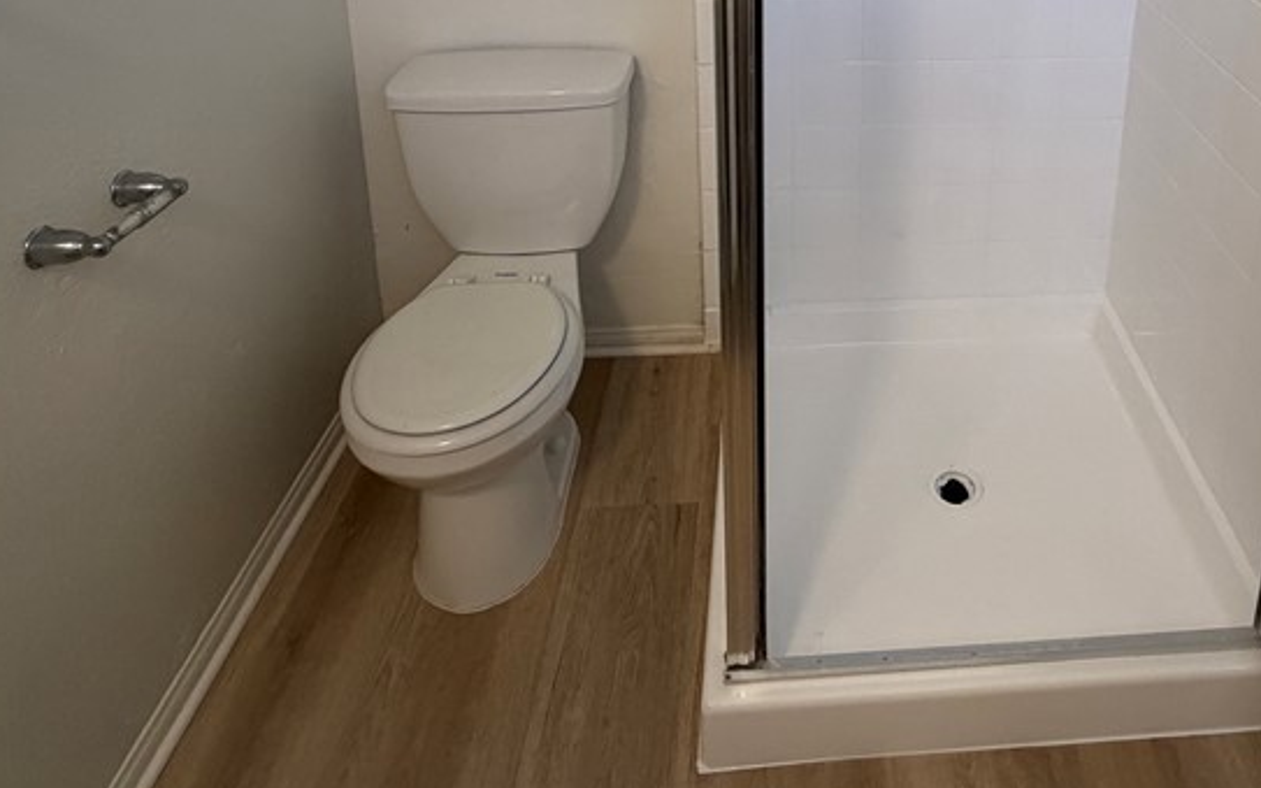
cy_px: -56
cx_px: 862
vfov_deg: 37.9
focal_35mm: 28
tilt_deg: -16.0
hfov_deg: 64.4
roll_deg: -1.1
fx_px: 962
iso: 250
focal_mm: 2.22
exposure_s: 1/120
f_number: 2.2
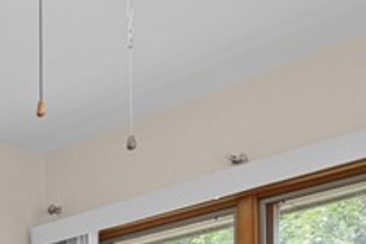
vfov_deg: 15.1
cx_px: -352
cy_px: 480
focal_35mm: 74
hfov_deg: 18.6
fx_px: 753
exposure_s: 1/1.25
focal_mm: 14
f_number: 9
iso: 250
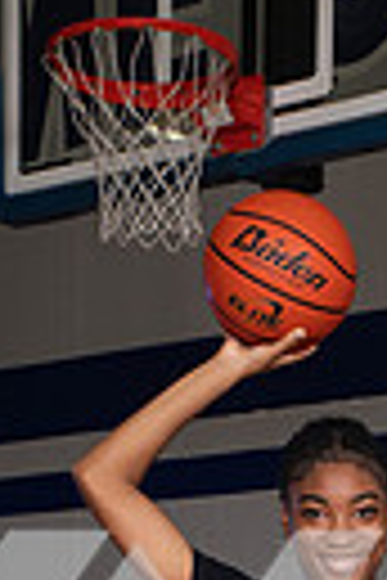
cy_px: 989
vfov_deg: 13.4
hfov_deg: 9.8
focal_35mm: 140
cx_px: 328
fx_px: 2257
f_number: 7.1
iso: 500
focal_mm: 40
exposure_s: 1/320
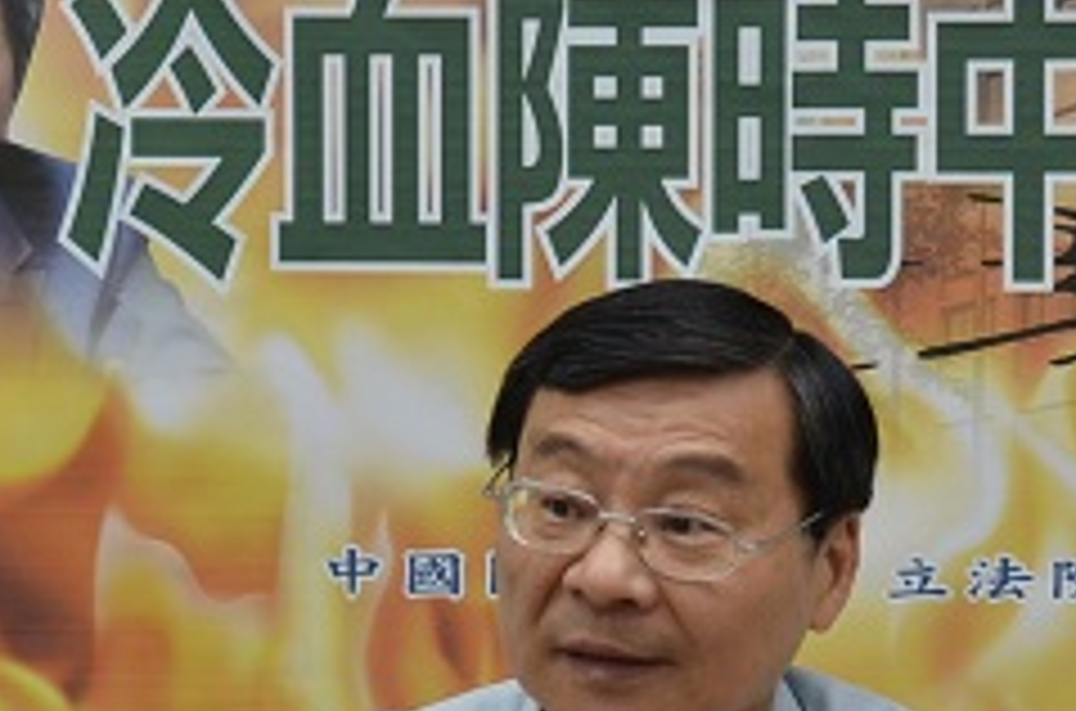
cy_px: 490
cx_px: 752
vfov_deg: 6.7
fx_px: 6051
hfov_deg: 10.1
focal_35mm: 203
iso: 400
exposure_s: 1/60
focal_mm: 38
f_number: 4.8
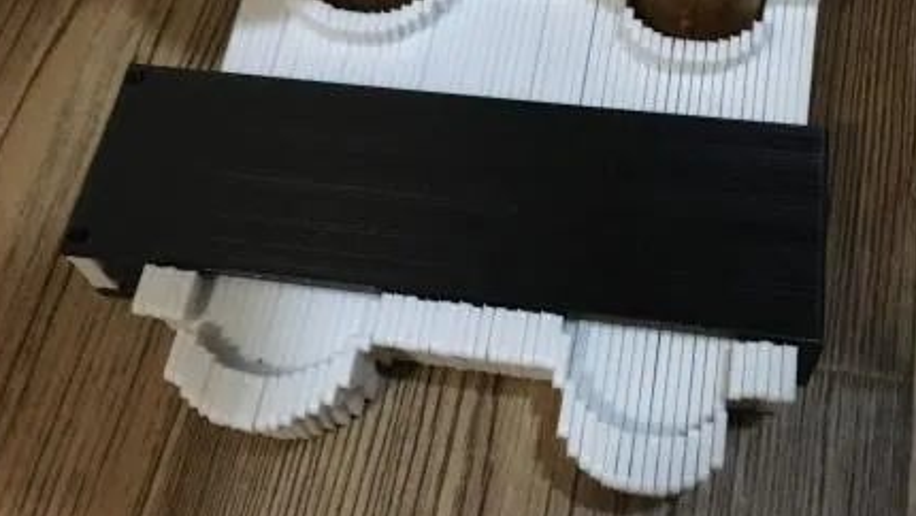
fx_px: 1142
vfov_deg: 25.3
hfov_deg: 43.7
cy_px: 166
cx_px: 449
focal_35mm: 47
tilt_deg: -60.4
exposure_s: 1/17
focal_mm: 4.15
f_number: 2.2
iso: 320
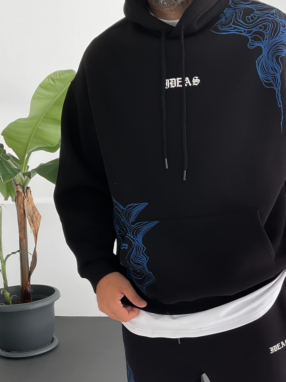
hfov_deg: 28.7
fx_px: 551
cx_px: 208
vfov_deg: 36.6
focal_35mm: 50
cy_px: 317
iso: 20
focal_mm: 3
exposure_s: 1/120
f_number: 1.8
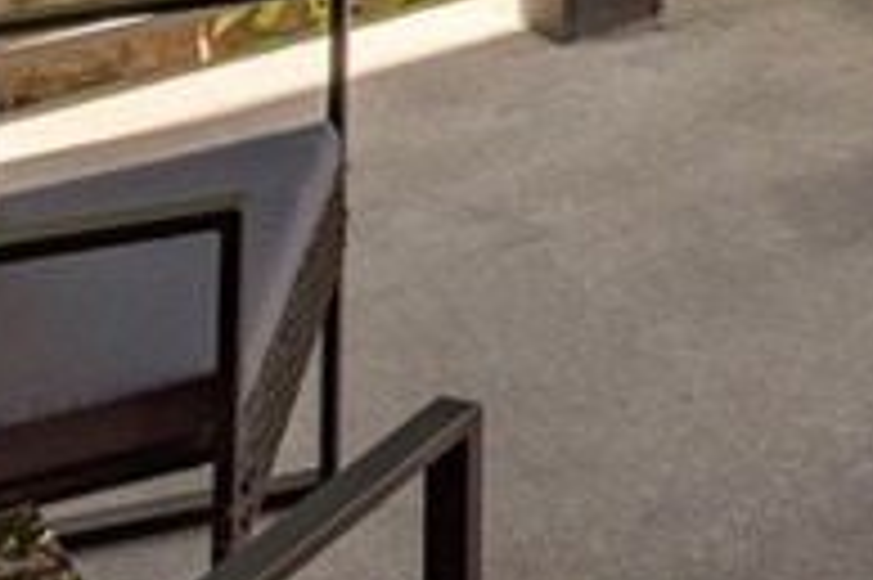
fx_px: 1793
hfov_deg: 21.1
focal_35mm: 74
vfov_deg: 14.2
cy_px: -699
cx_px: 1449
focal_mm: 14
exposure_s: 1/250
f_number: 8
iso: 200
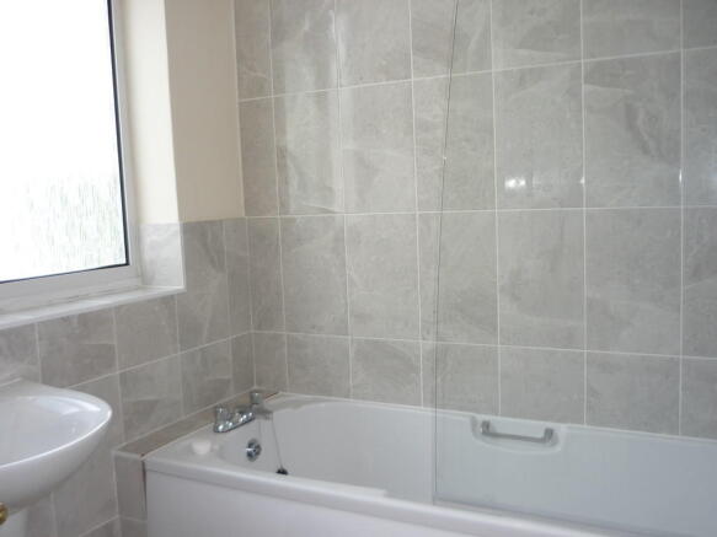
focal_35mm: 33
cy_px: 268
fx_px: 683
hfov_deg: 55.4
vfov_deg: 42.9
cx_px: 358
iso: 100
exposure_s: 1/125
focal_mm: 5.5
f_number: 2.8
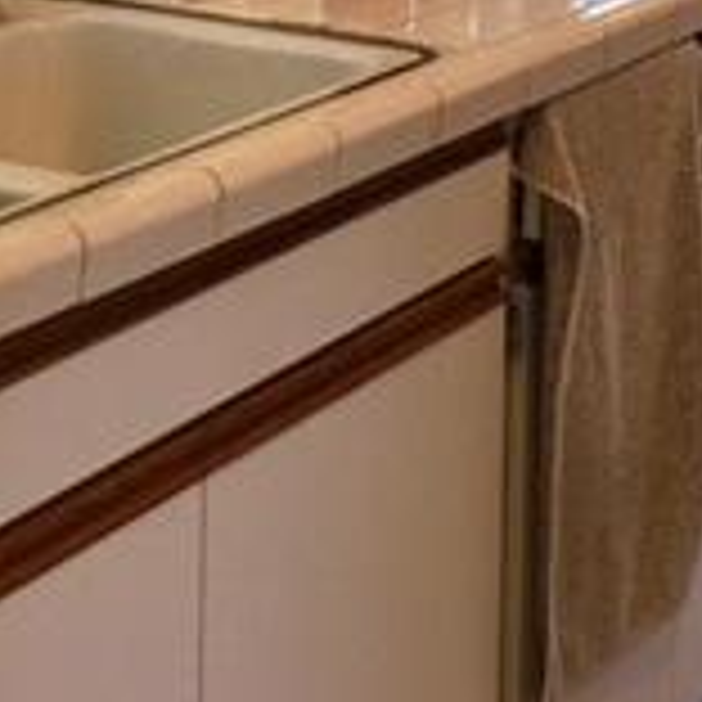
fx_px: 2409
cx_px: 567
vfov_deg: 15.4
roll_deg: -1.2
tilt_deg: -3.7
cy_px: -338
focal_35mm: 105
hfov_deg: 16.5
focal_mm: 4.15
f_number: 2.2
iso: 40
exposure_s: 1/30
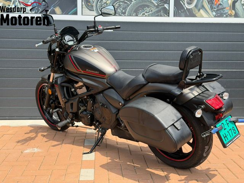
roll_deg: -0.7
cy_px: 92
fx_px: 338
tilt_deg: -5.9
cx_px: 122
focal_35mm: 48
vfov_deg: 30.3
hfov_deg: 39.7
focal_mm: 6.76
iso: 80
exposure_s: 1/1883
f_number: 1.78
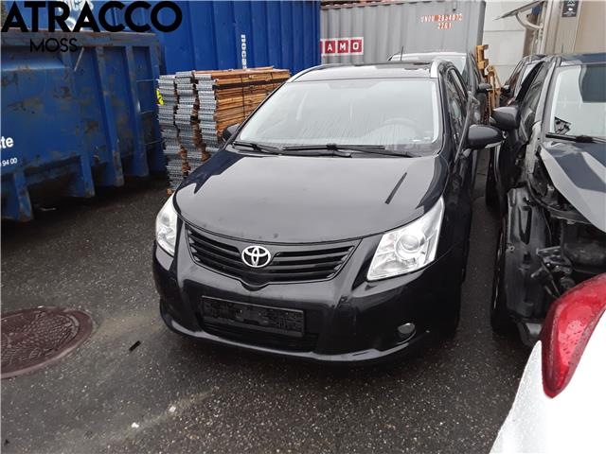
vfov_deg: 49.7
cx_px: 303
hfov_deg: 63.4
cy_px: 227
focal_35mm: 28
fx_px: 490
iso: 80
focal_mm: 2.91
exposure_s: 1/50
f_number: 1.9
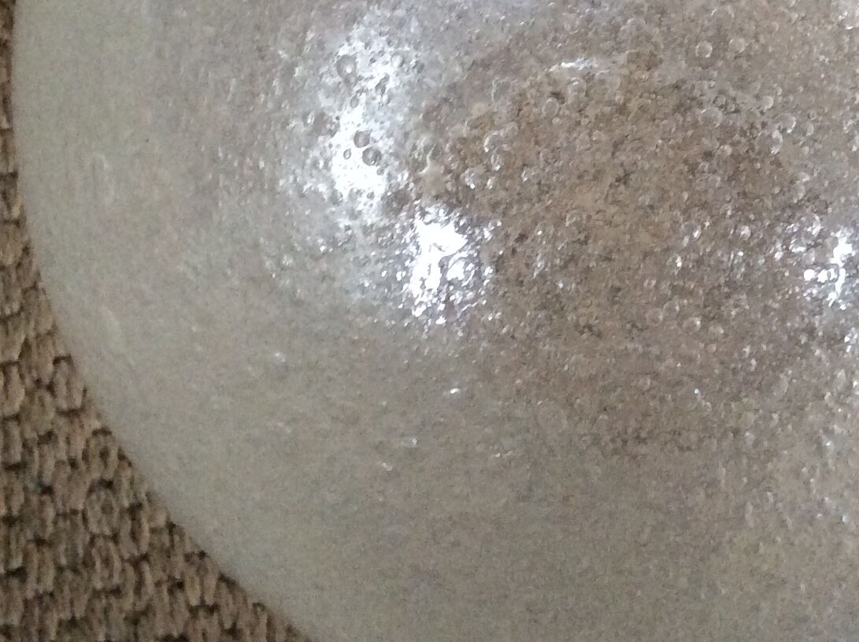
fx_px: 1883
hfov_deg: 25.6
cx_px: 554
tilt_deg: -65.1
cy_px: 69
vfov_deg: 19.0
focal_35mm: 76
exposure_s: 1/25
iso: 200
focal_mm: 3.3
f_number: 2.4
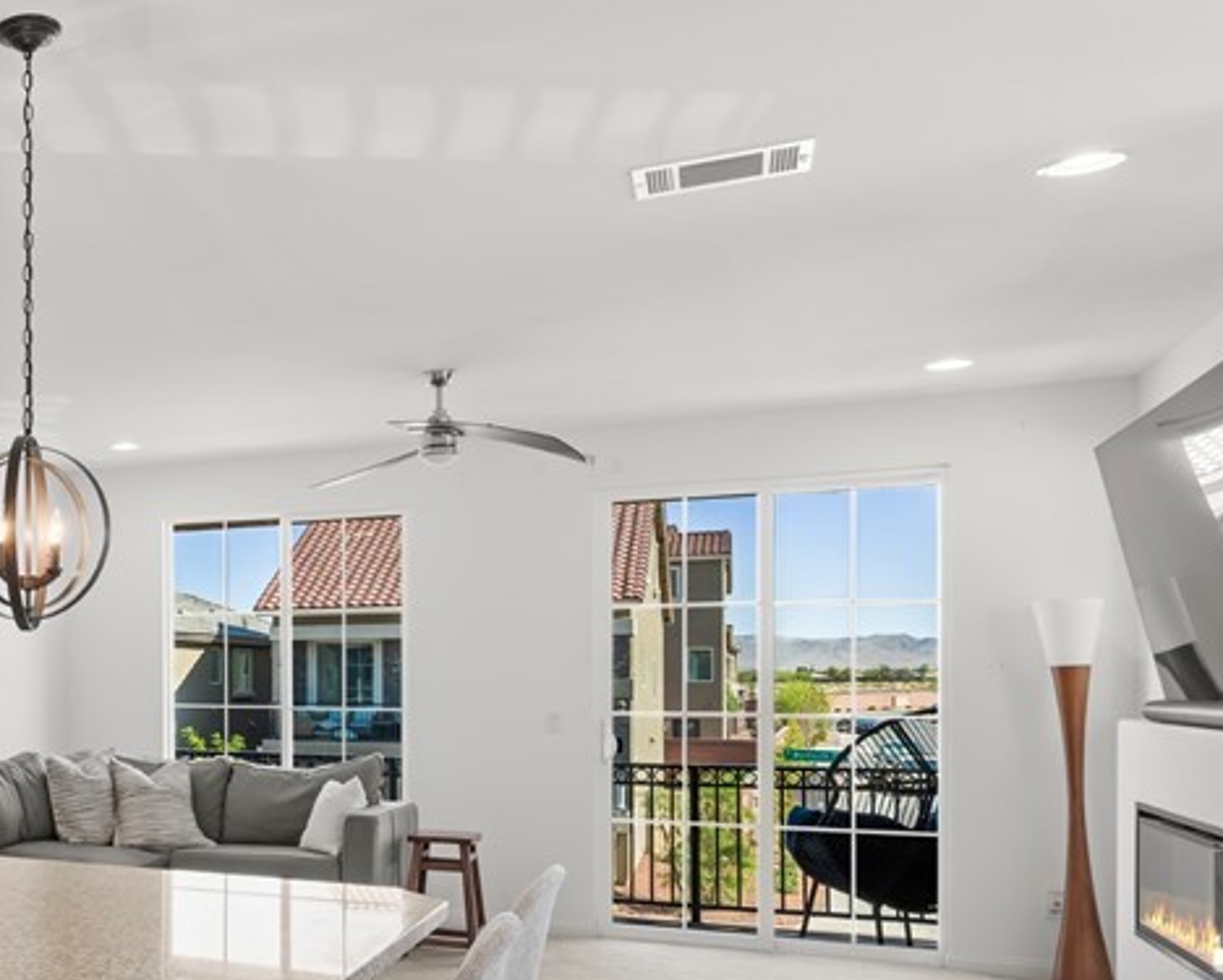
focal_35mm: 37
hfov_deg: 40.2
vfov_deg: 39.5
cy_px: 687
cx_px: -107
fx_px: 1340
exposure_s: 1/40
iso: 400
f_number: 8
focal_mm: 17
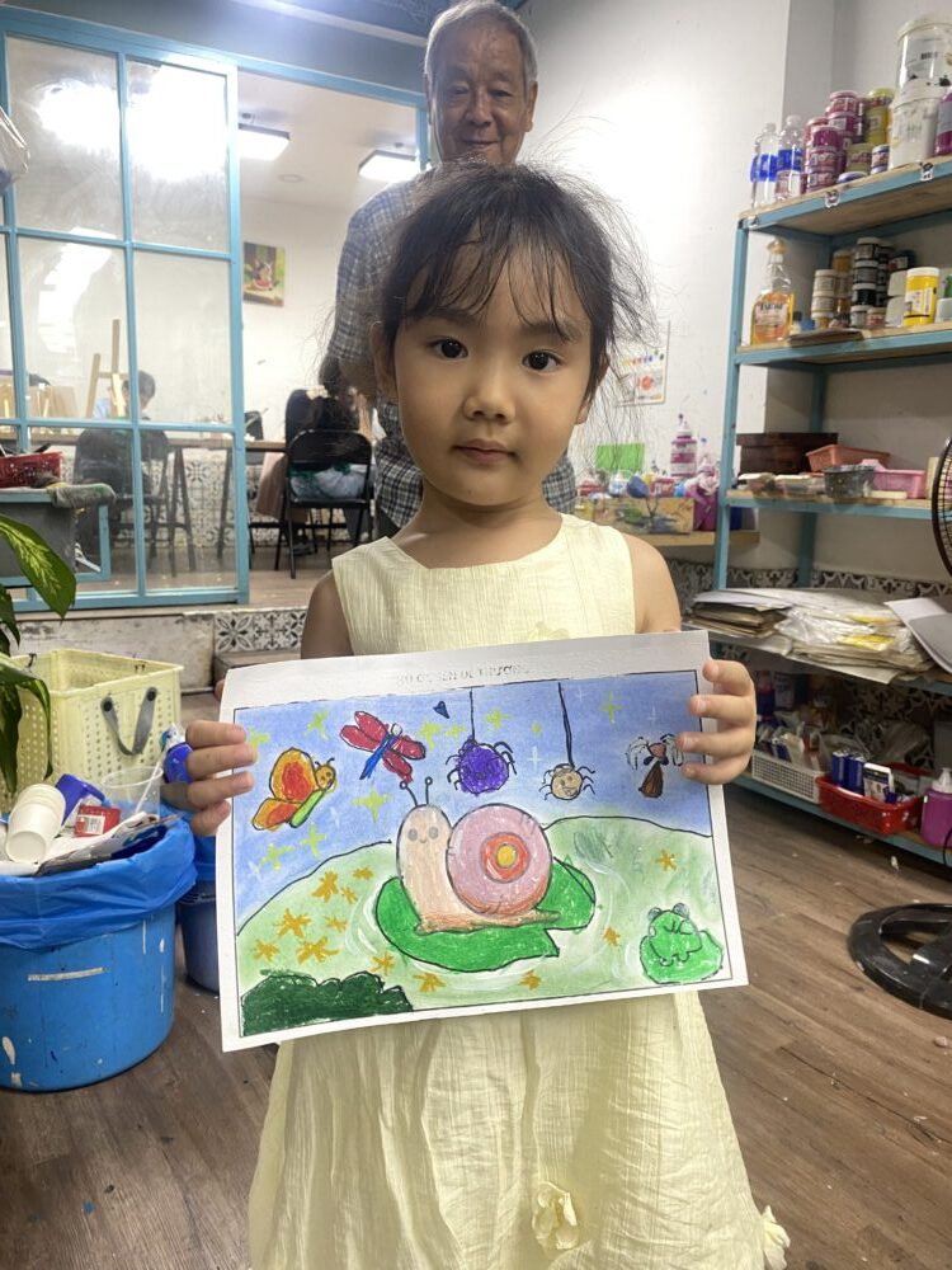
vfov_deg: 67.3
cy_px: 635
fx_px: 953
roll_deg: -1.8
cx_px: 476
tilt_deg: -8.4
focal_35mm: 26
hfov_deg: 53.1
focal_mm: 4.25
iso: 64
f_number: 1.8
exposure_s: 1/50
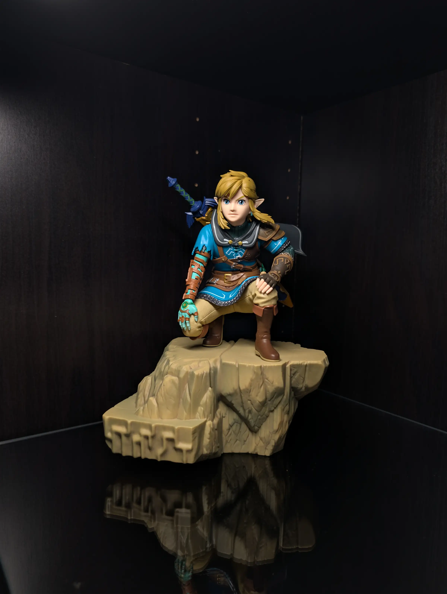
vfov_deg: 71.5
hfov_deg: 56.9
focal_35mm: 24
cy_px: 297
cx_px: 224
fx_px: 412
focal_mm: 6.9
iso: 45
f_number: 1.68
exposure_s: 1/10.9
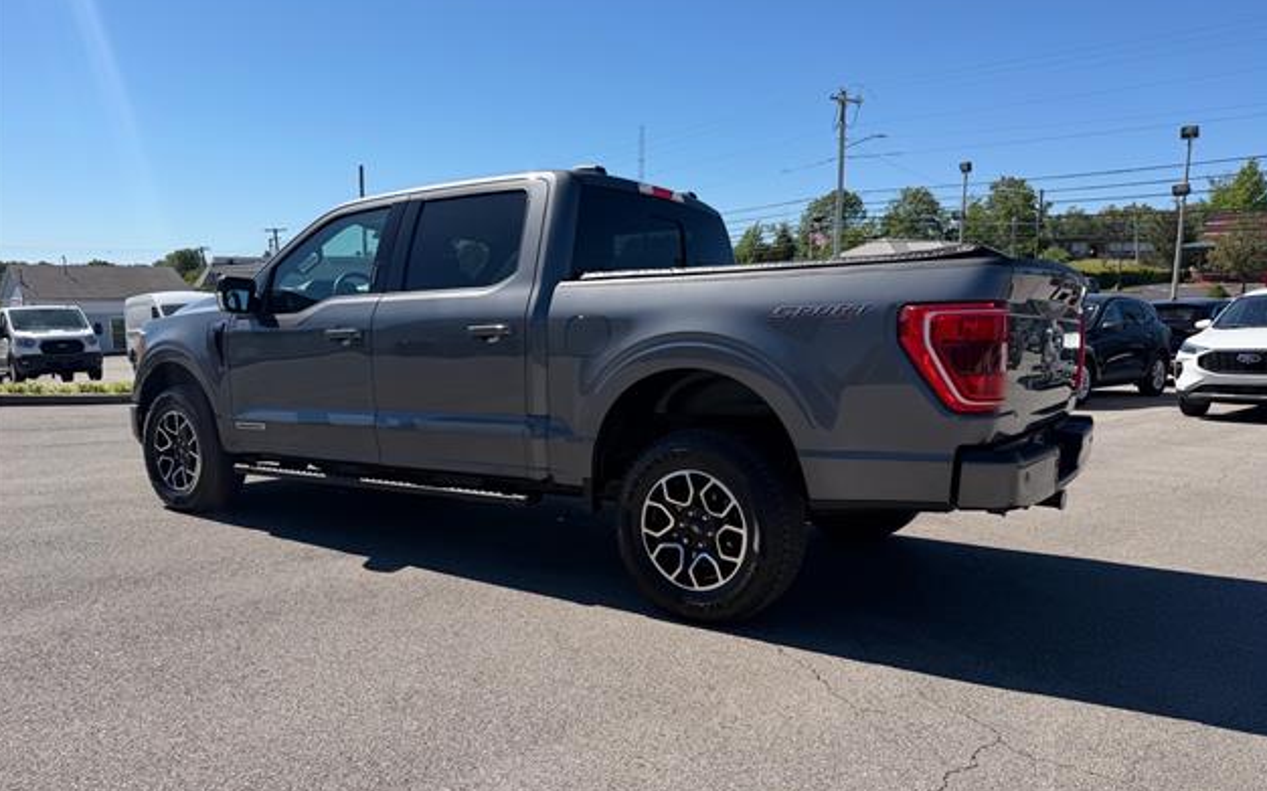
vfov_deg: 47.5
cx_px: 638
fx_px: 898
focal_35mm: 26
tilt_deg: -10.1
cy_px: 429
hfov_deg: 70.4
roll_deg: -0.2
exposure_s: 1/4673
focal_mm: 6.76
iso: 80
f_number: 1.78
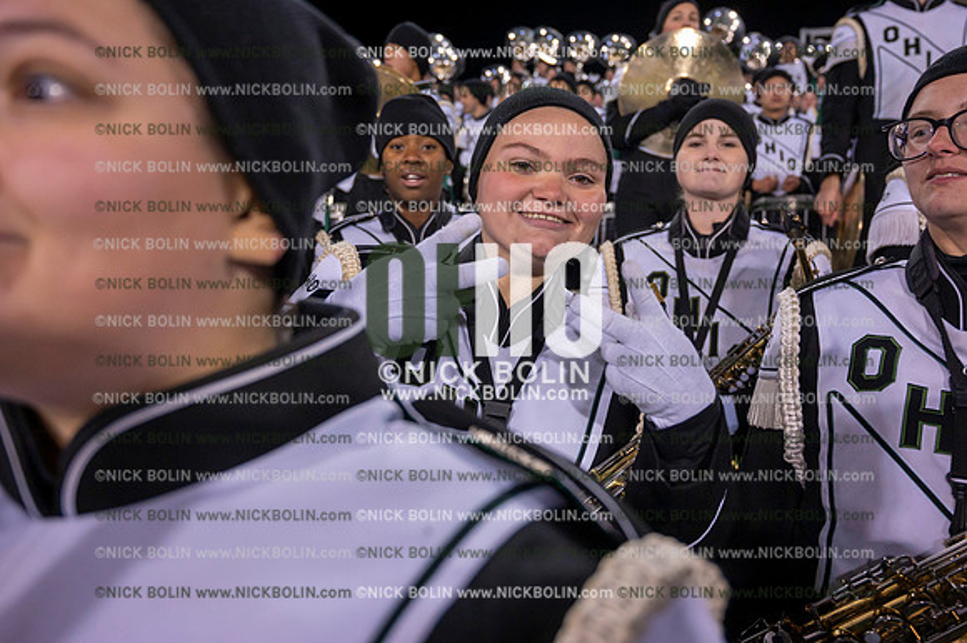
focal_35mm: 30
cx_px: 484
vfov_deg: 44.2
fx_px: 792
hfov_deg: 62.8
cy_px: 322
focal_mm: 29.5
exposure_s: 1/640
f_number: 4
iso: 3200
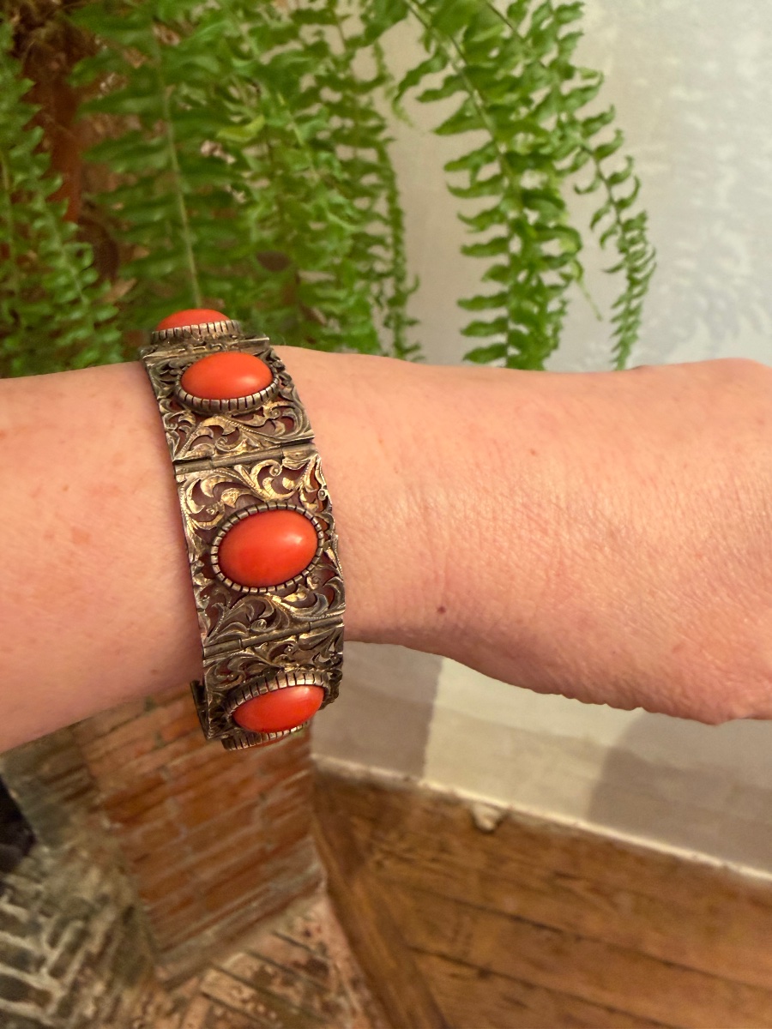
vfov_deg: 67.3
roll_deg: -5.3
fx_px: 773
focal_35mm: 26
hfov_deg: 53.1
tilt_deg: -39.8
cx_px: 386
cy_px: 514
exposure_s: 1/50
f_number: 2.2
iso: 320
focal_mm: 2.22
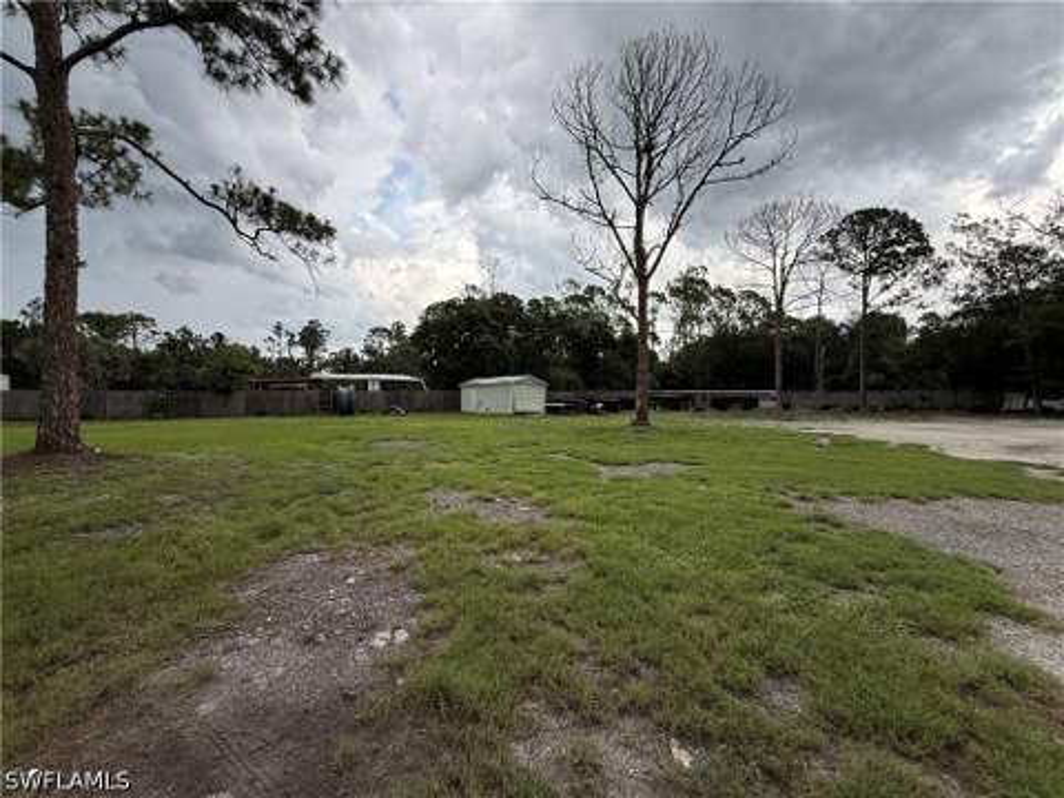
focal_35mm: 14
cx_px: 532
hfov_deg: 102.1
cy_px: 399
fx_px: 430
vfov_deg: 85.7
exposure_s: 1/625
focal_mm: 2.22
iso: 50
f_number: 2.2
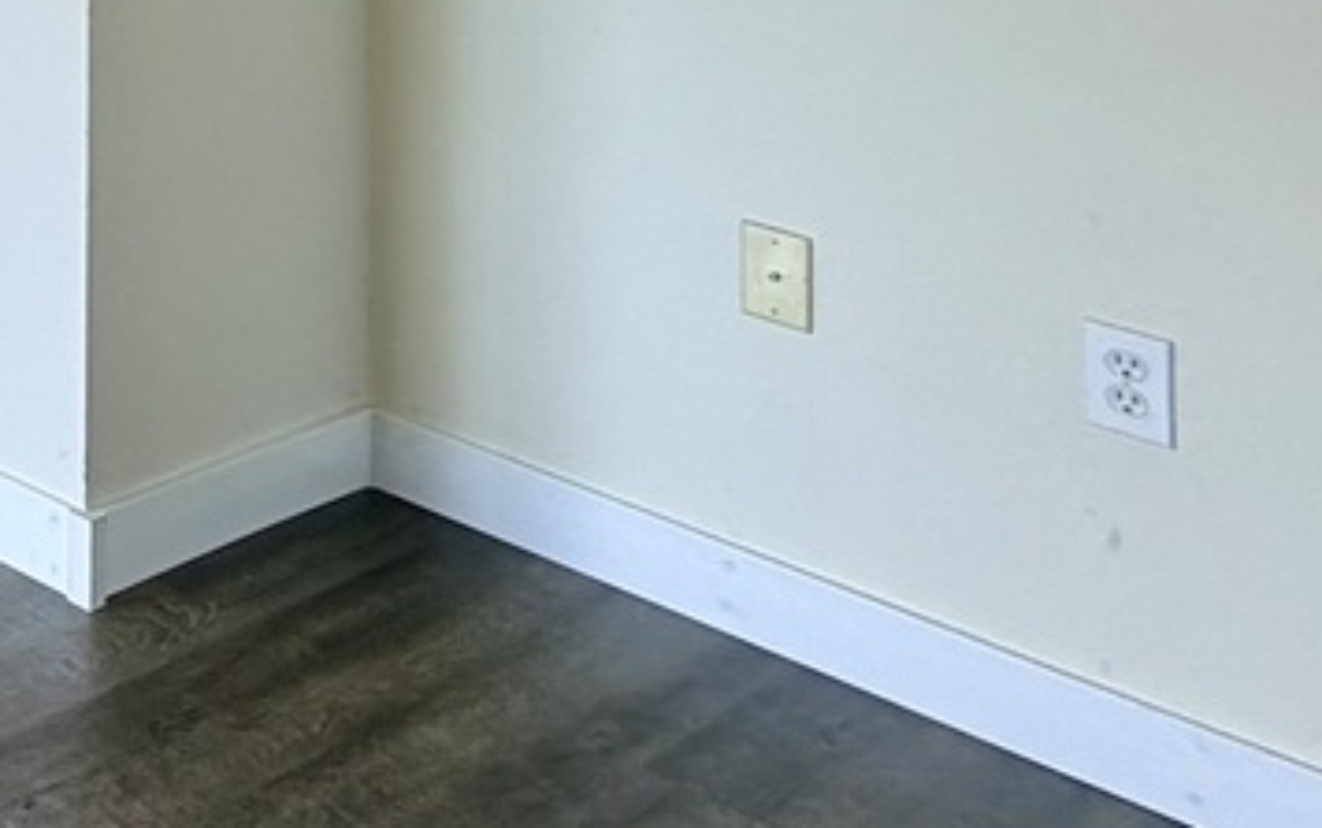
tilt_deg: +2.8
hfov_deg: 21.8
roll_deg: -0.8
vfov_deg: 17.6
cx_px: -1040
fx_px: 2163
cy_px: -661
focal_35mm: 60
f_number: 2.2
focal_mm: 2.22
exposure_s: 1/120
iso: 125
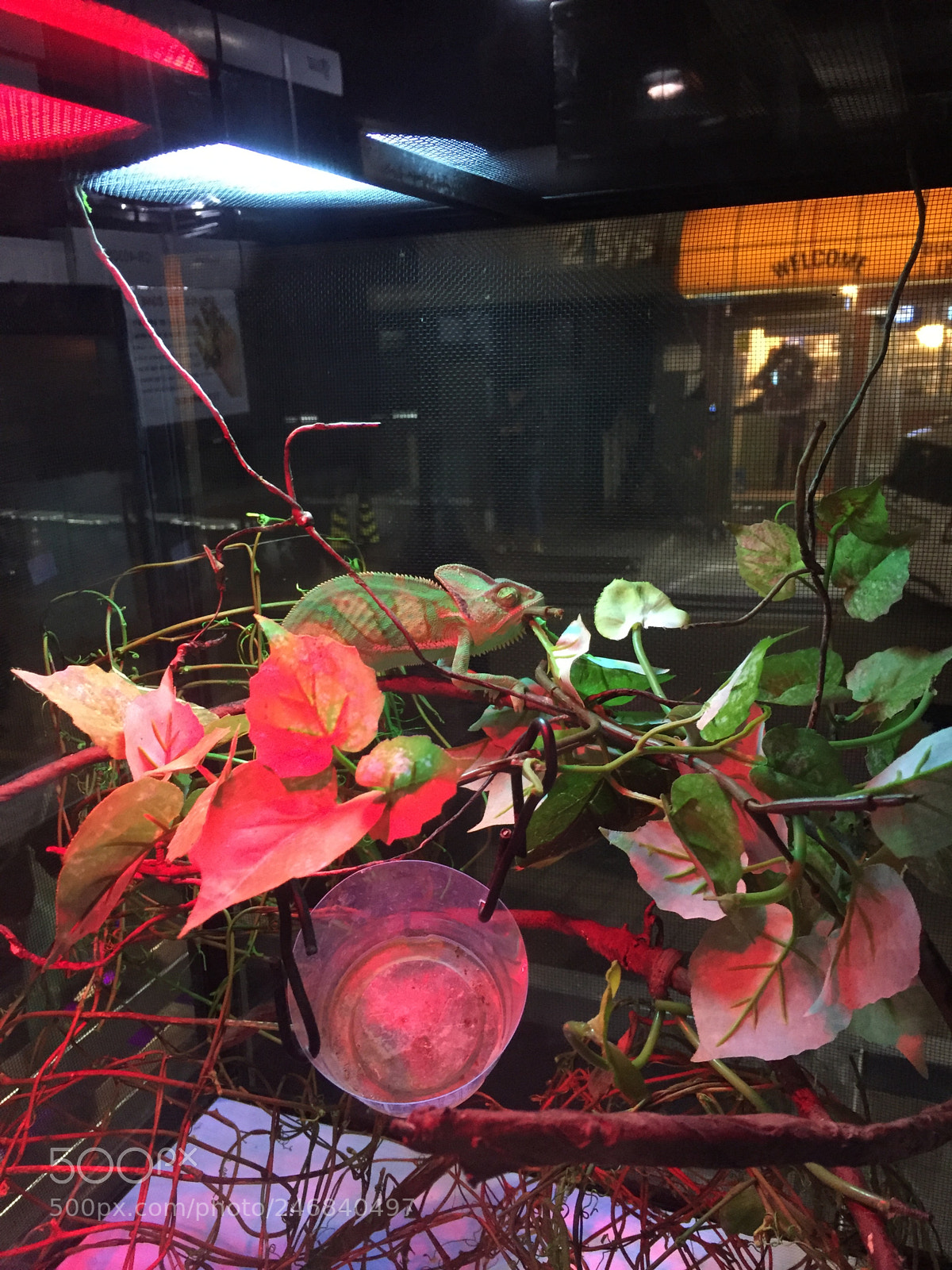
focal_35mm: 29
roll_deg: +2.6
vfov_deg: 61.7
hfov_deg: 48.2
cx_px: 476
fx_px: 1063
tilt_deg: -13.2
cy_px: 635
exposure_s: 1/20
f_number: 2.2
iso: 250
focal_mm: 4.15
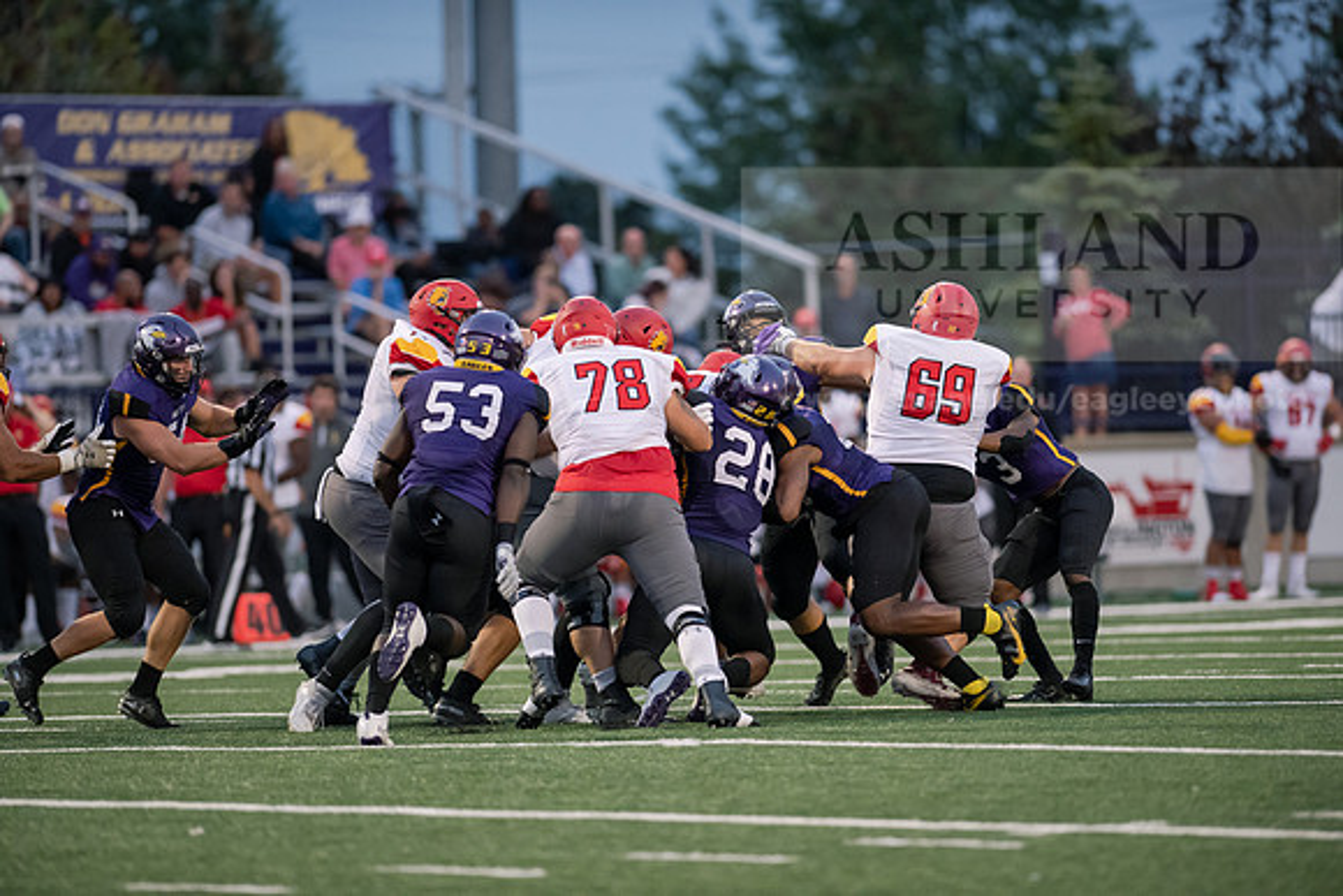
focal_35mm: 300
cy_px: 448
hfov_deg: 6.9
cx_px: 672
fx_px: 11194
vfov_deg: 4.6
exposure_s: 1/800
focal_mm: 300
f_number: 2.8
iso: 3200
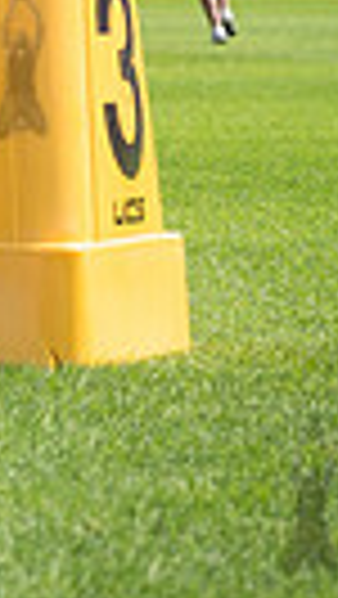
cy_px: -160
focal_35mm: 481
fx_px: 7649
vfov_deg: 4.5
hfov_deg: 2.5
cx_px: -563
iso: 160
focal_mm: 105
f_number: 5.6
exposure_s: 1/400
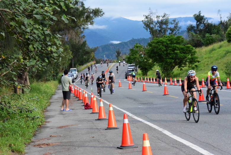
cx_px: 116
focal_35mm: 112
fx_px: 719
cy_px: 78
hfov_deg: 18.3
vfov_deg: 12.2
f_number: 13
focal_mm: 112
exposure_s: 1/2500
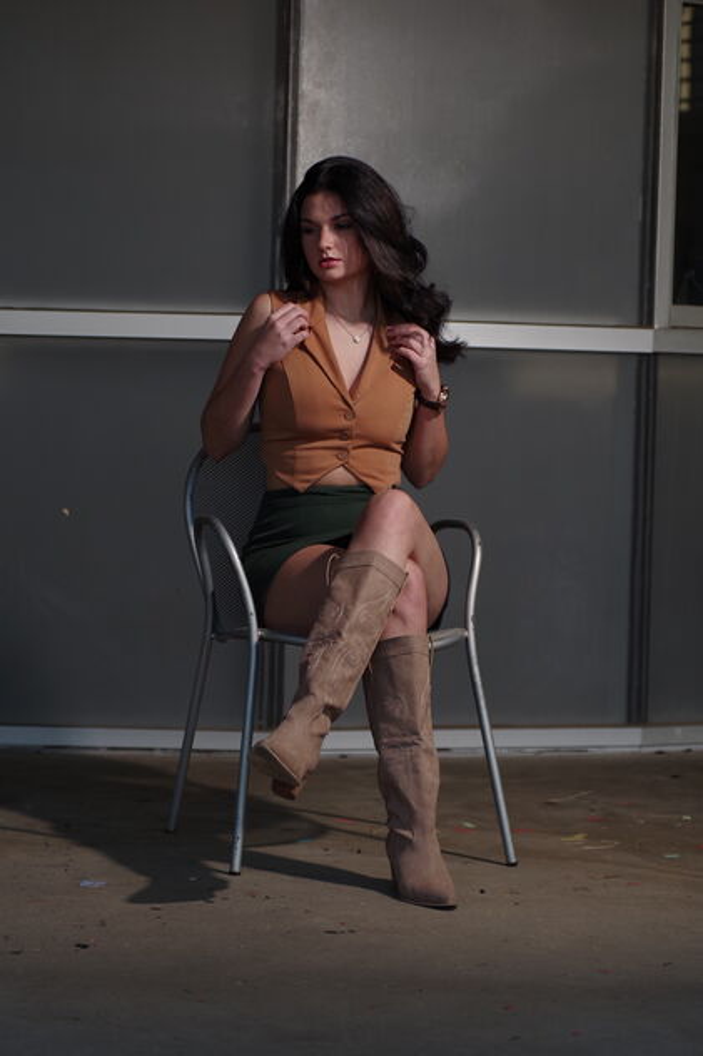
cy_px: 528
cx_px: 352
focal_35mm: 96
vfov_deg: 21.2
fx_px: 2813
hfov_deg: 14.2
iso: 100
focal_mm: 62.5
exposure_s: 1/400
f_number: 2.8
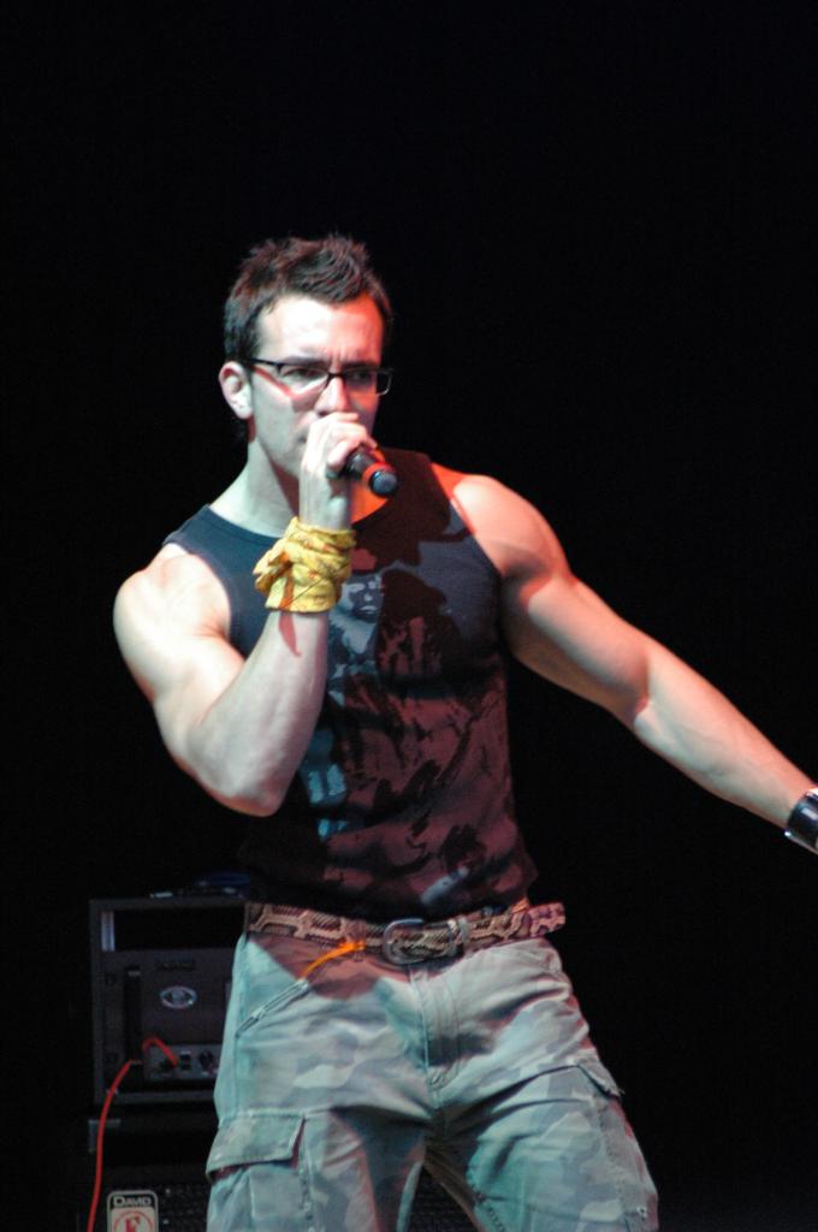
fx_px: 15378
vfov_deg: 4.6
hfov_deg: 3.0
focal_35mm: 450
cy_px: 616
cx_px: 409
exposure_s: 1/125
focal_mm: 300
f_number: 5.6
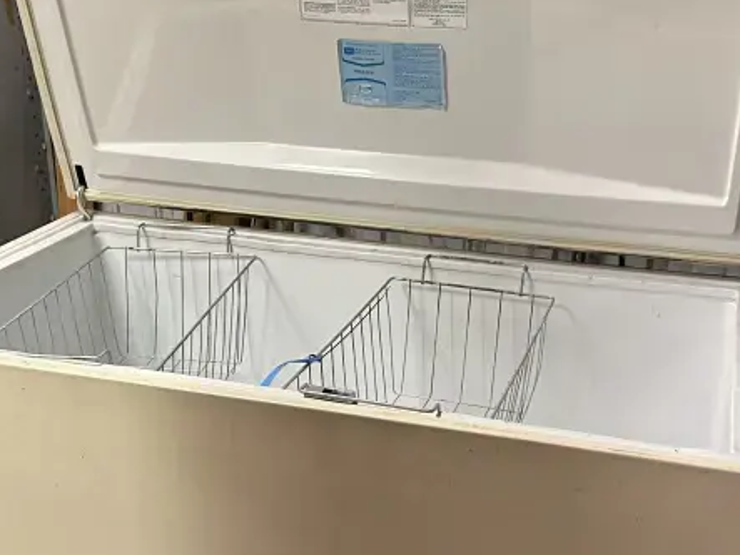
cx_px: 374
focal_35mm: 52
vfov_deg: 27.9
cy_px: 353
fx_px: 1111
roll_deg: -0.8
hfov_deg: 36.8
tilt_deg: -21.8
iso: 200
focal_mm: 6.86
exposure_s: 1/60
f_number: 1.78
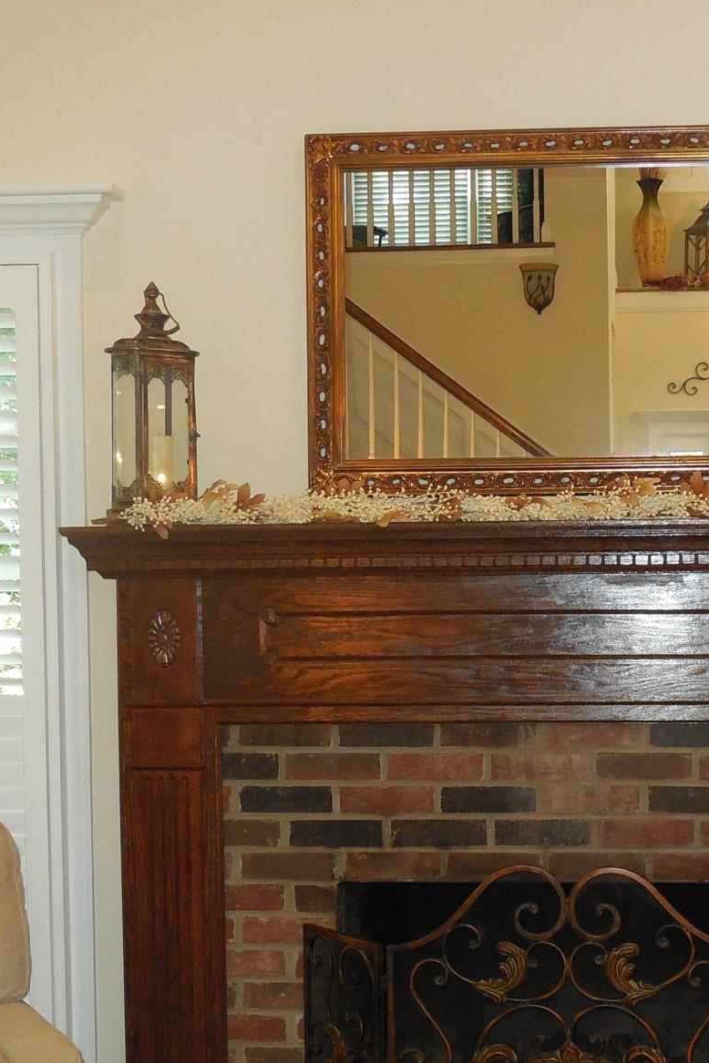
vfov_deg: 27.6
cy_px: 649
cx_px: 542
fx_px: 2156
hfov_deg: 18.5
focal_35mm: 73
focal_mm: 7.1
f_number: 3.6
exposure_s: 1/30
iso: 560
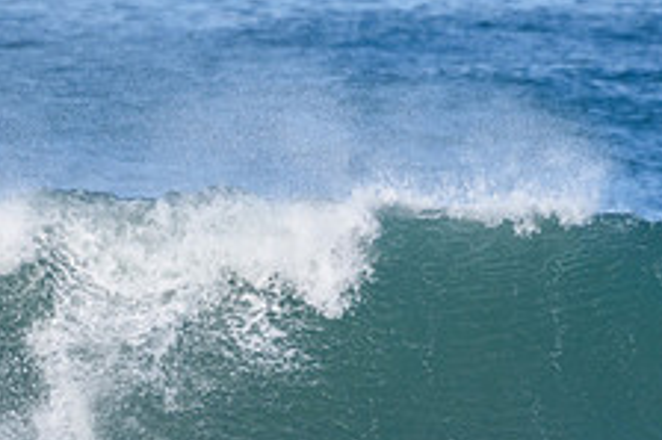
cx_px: 381
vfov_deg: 0.9
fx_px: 27158
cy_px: 521
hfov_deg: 1.4
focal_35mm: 1478
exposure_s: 1/2000
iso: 450
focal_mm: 380
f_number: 5.6
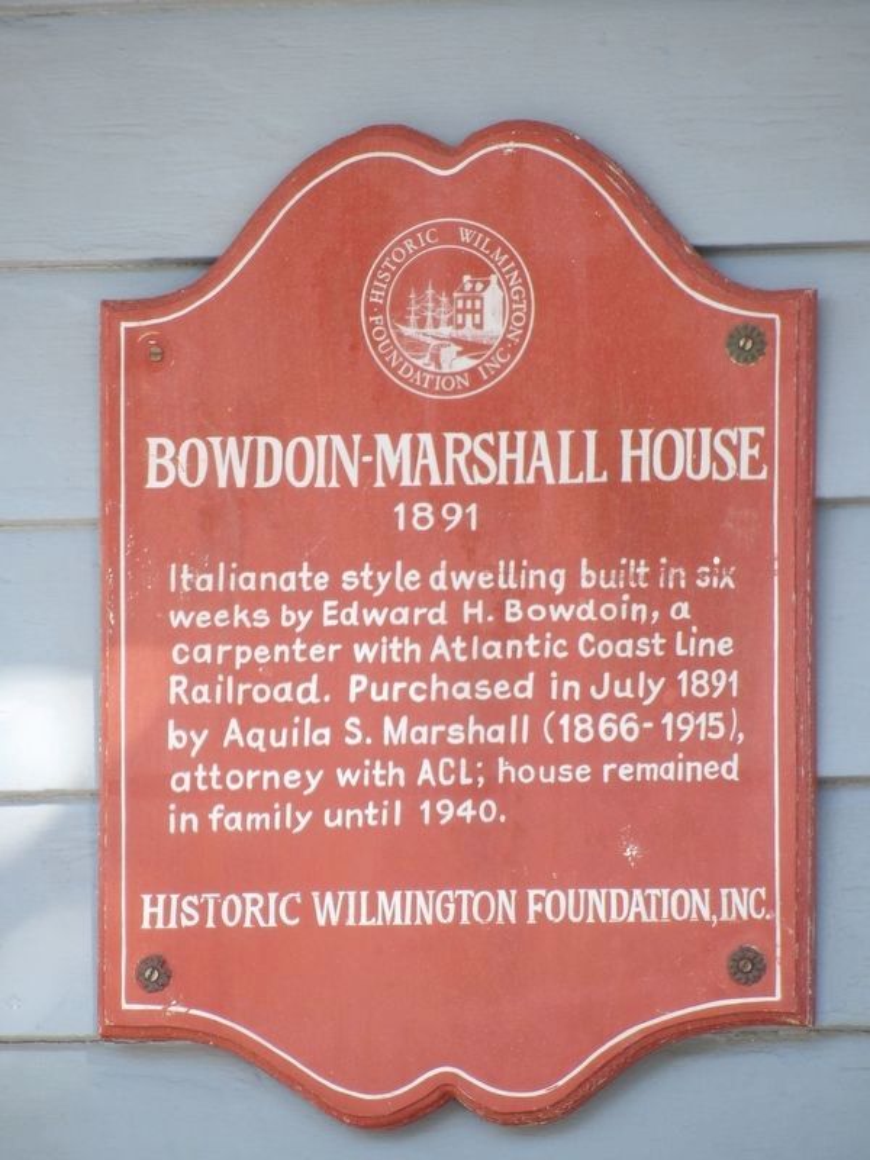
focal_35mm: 604
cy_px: 580
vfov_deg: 3.3
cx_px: 435
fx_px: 20240
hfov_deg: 2.5
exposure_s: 1/86
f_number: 4.2
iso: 200
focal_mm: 108.3
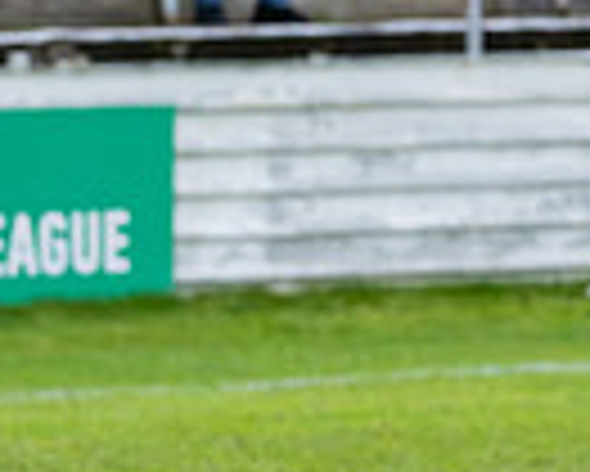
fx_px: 10625
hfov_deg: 3.2
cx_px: -356
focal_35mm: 608
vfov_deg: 2.5
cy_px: 468
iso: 1250
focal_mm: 84
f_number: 4.5
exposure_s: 1/2000
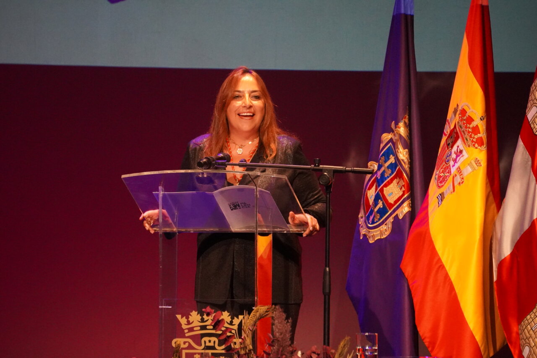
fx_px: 4318
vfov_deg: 4.7
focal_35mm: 290
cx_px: 268
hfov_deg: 7.1
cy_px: 179
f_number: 6.3
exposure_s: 1/160
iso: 6400
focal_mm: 193
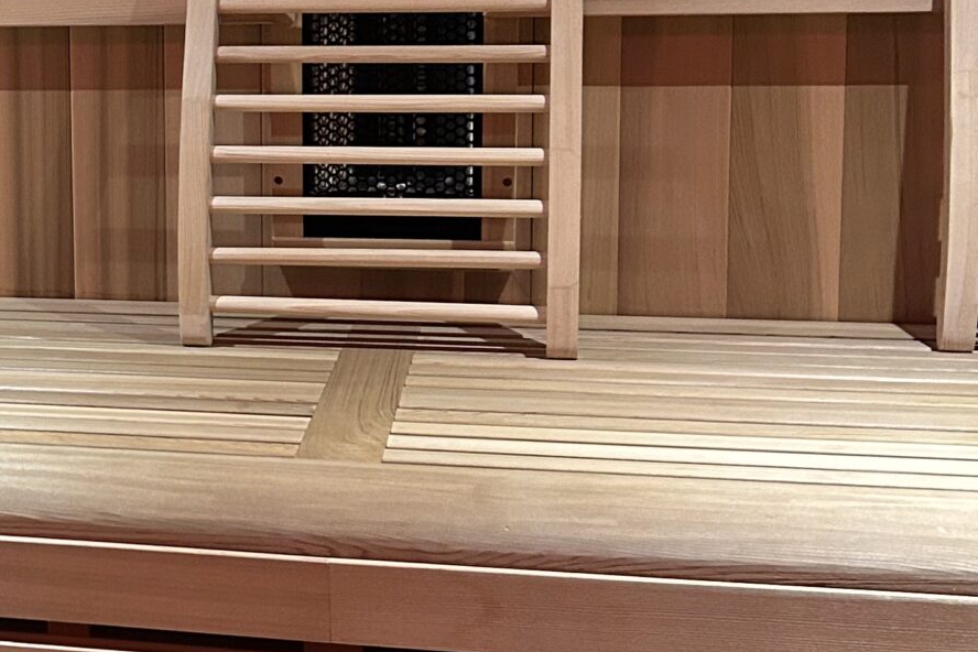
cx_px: -73
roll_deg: +2.6
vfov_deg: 17.4
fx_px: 2119
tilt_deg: -8.4
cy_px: 181
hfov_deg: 24.4
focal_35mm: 78
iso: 320
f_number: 1.5
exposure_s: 1/60
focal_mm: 5.7
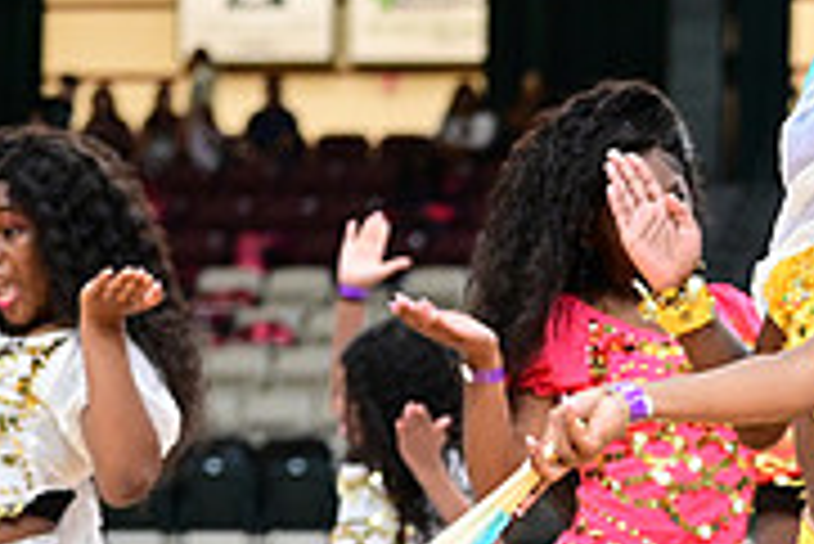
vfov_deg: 6.1
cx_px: 967
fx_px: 5069
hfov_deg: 9.1
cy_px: 701
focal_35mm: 224
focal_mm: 70
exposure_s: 1/1000
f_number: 3.2
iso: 6400
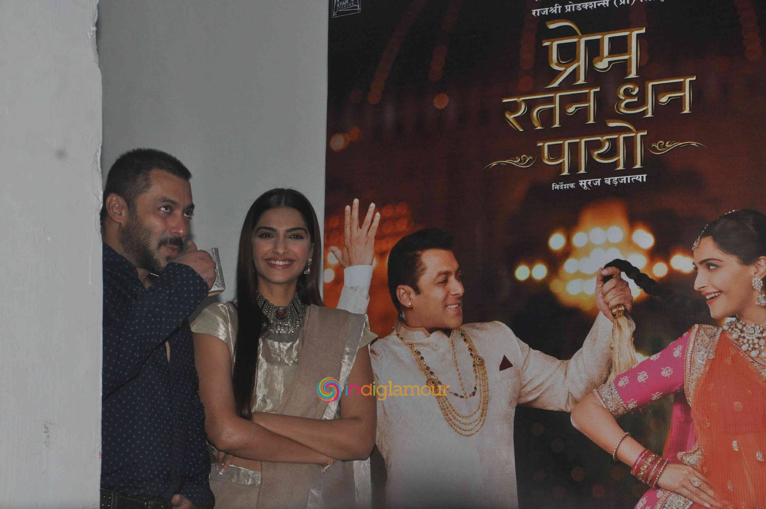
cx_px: 383
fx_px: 2391
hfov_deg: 18.2
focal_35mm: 112
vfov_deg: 12.1
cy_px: 254
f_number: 10
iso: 1000
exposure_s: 1/250
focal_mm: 75
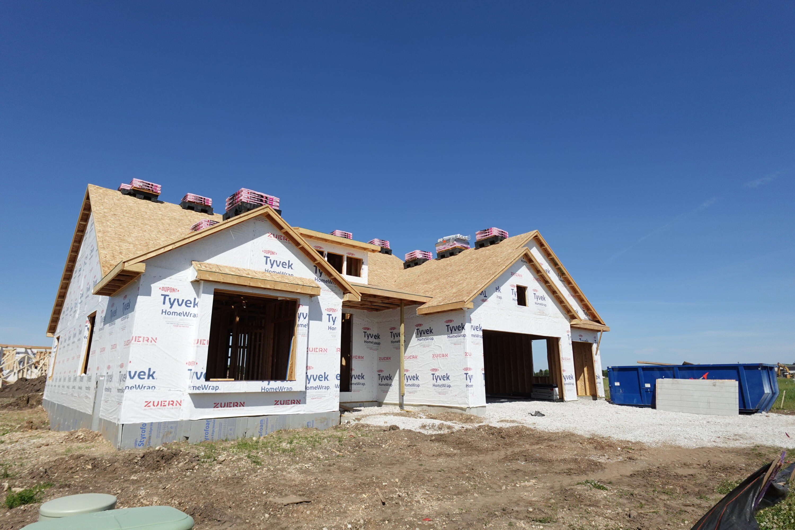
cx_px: 398
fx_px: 442
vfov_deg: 61.9
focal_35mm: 20
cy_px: 265
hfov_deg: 84.0
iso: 125
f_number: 2
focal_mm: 7.6
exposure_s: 1/6400
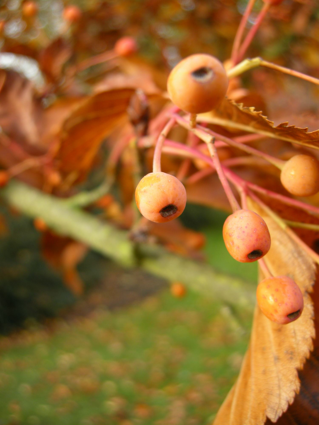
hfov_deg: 40.7
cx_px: 160
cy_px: 212
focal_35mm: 35
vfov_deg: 52.6
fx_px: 430
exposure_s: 1/67.8
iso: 64
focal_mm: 7.5
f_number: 3
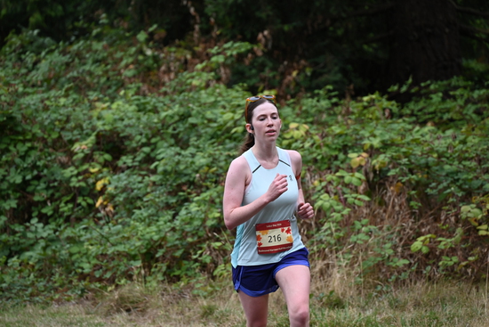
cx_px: 244
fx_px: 2717
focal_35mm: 200
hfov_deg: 10.3
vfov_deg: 6.9
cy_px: 164
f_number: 6.3
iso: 400
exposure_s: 1/250
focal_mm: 200
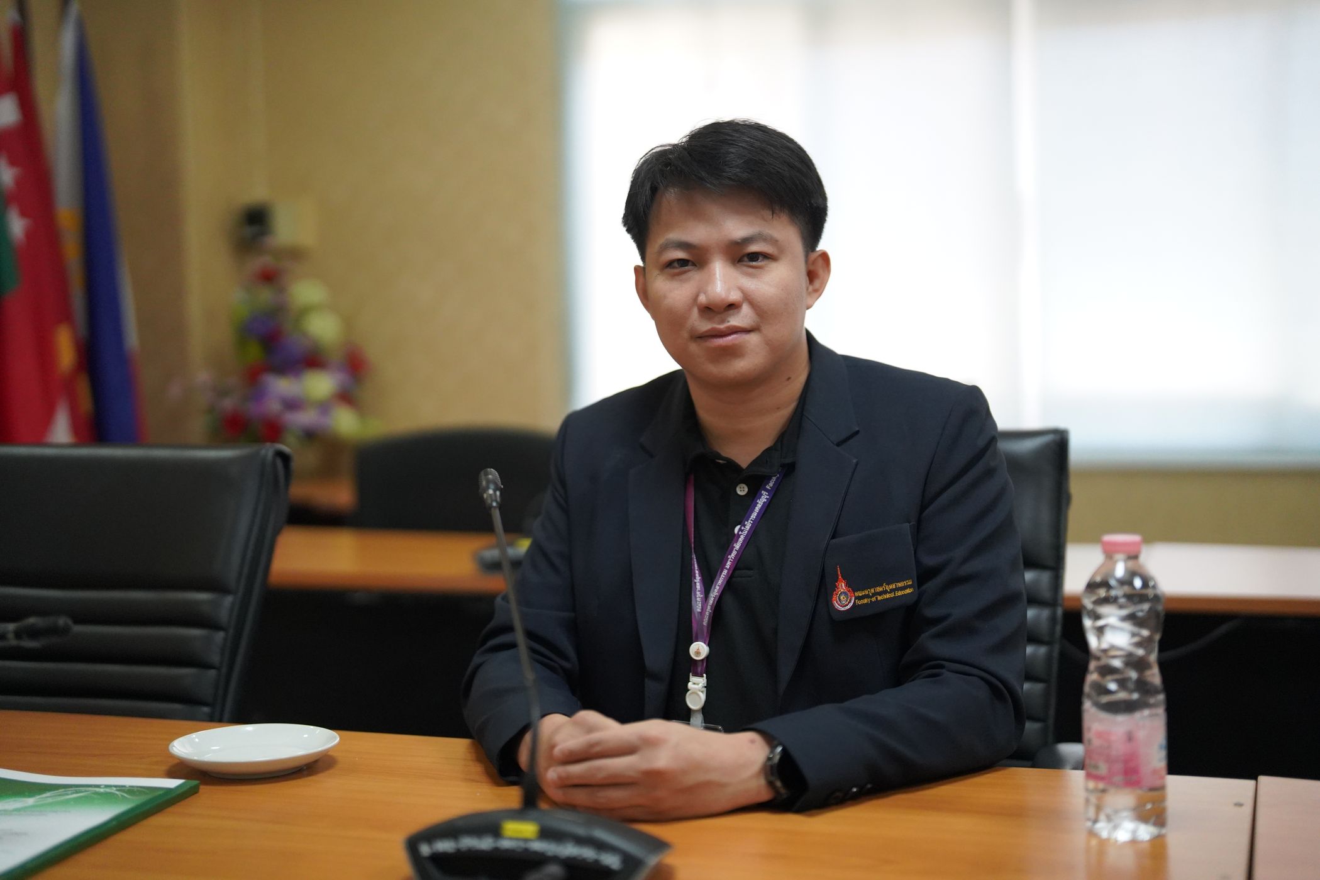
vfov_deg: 27.0
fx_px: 1833
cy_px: 440
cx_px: 660
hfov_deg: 39.6
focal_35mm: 50
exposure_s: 1/2500
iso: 4000
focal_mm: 50
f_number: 1.2
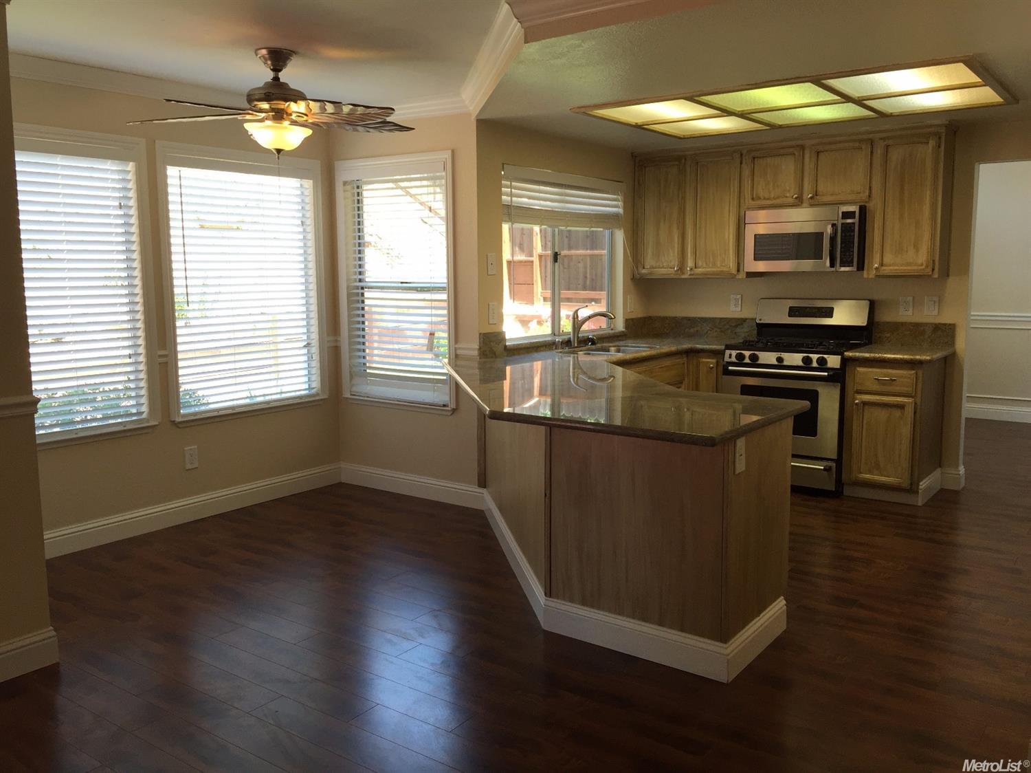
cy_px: 386
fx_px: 863
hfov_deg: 61.7
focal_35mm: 29
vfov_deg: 48.2
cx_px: 516
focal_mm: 4.15
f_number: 2.2
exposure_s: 1/120
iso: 50
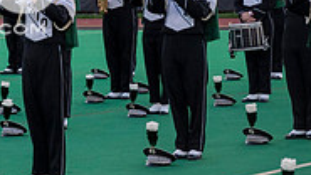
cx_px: -71
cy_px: -32
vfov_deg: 5.3
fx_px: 1896
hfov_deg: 9.2
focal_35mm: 230
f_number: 4
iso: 2000
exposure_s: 1/3200
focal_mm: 70
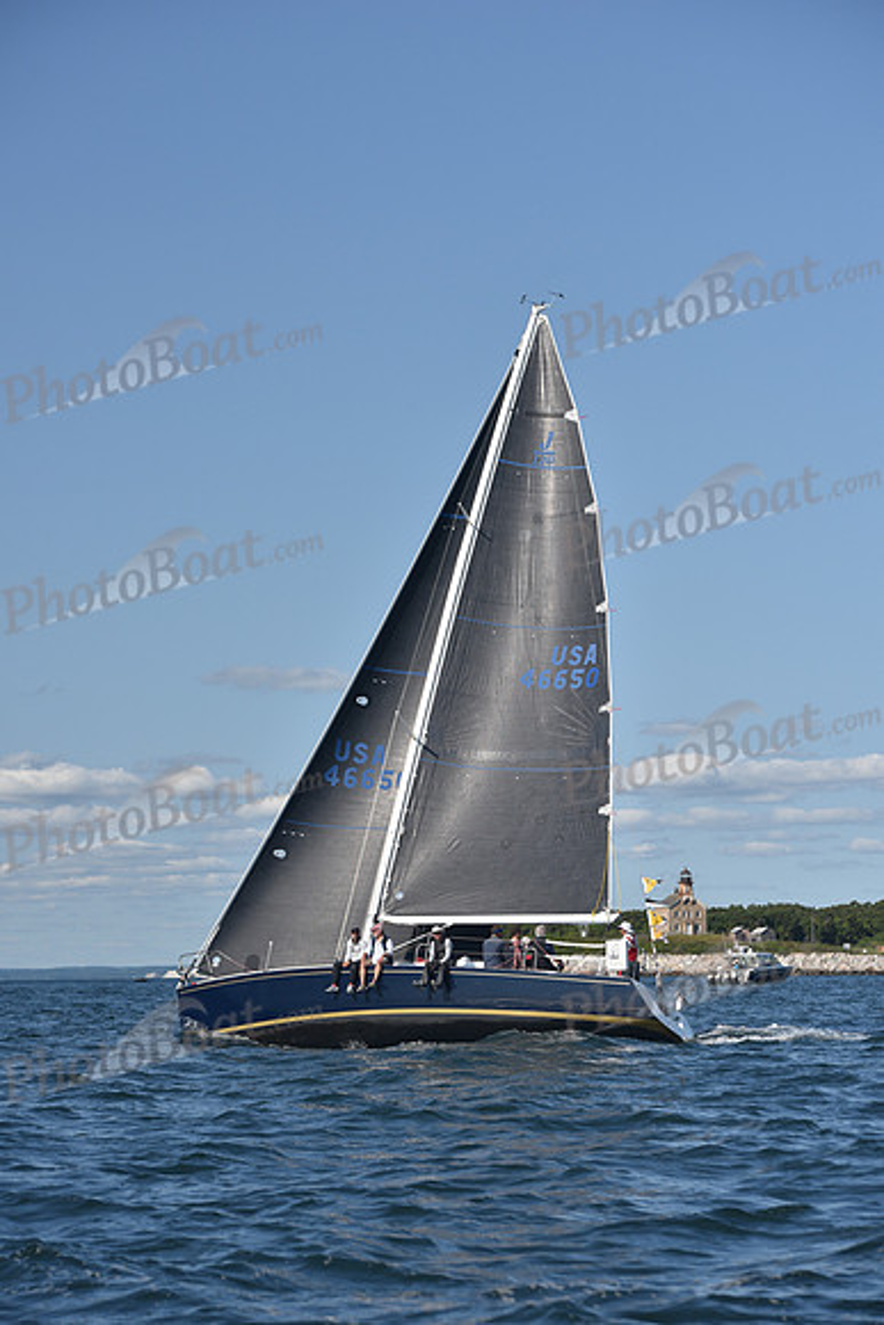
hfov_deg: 14.4
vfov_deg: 21.5
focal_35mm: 95
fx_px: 3497
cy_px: 662
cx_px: 442
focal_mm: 95
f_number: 5.6
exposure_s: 1/1000
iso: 250
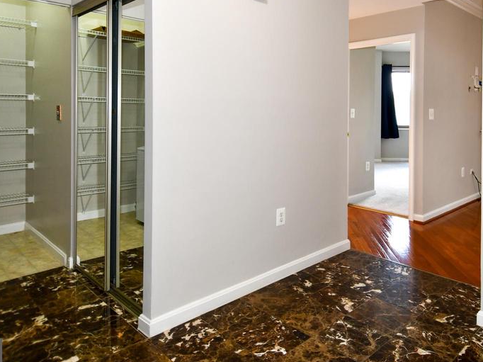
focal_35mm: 26
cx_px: 286
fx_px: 363
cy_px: 122
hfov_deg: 66.8
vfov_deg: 52.1
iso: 400
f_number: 4
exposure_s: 1/60
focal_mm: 12
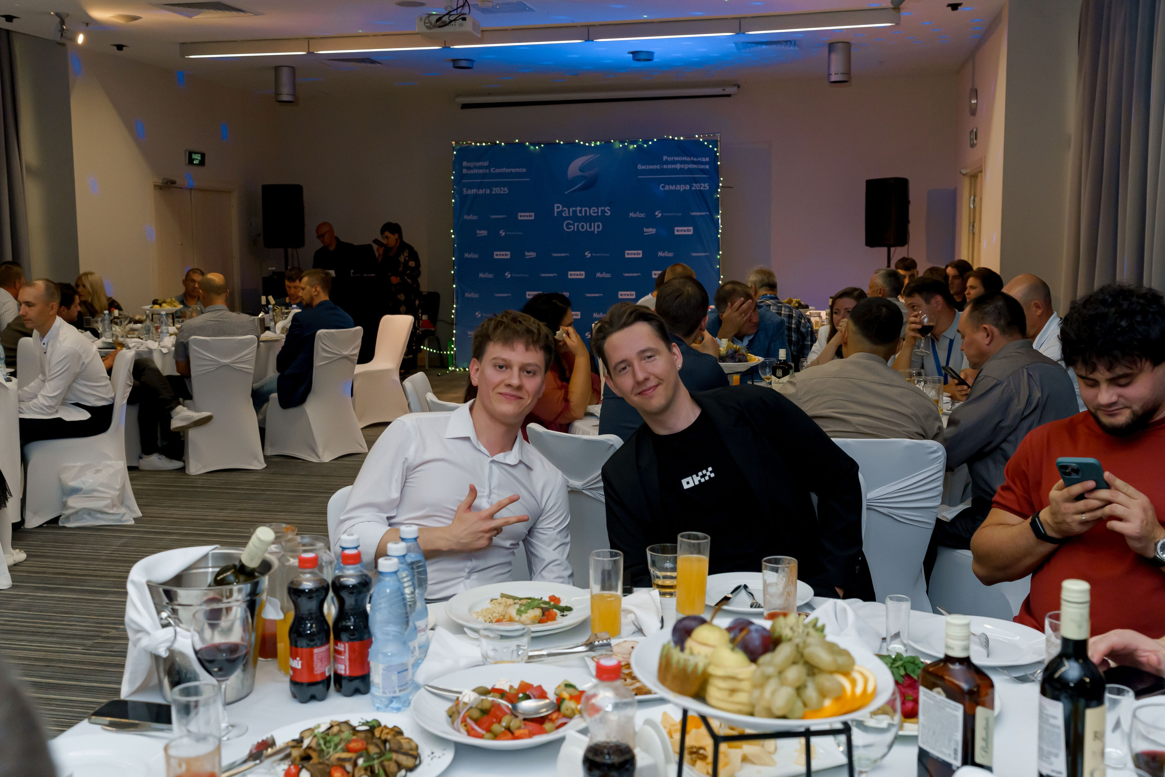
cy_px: 388
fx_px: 1133
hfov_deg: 54.4
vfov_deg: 37.9
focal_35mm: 35
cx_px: 582
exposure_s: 1/125
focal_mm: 35
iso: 3200
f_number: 5
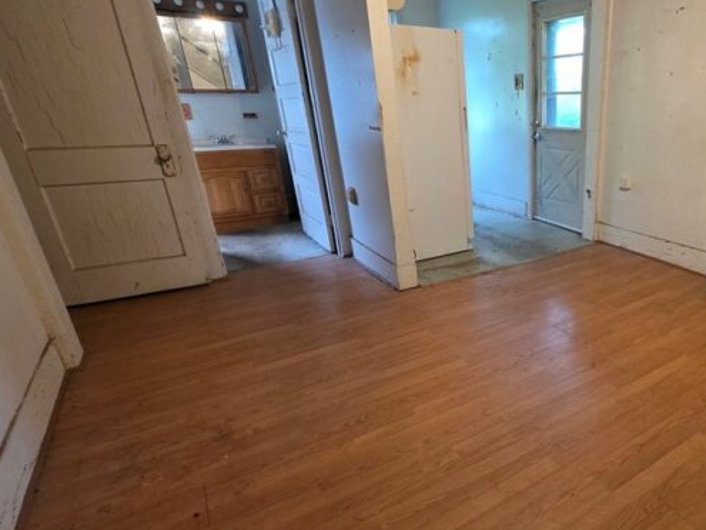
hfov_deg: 72.9
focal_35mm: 21
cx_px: 538
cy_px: 287
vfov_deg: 63.3
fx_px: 428
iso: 640
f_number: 1.9
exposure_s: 1/60
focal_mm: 2.2
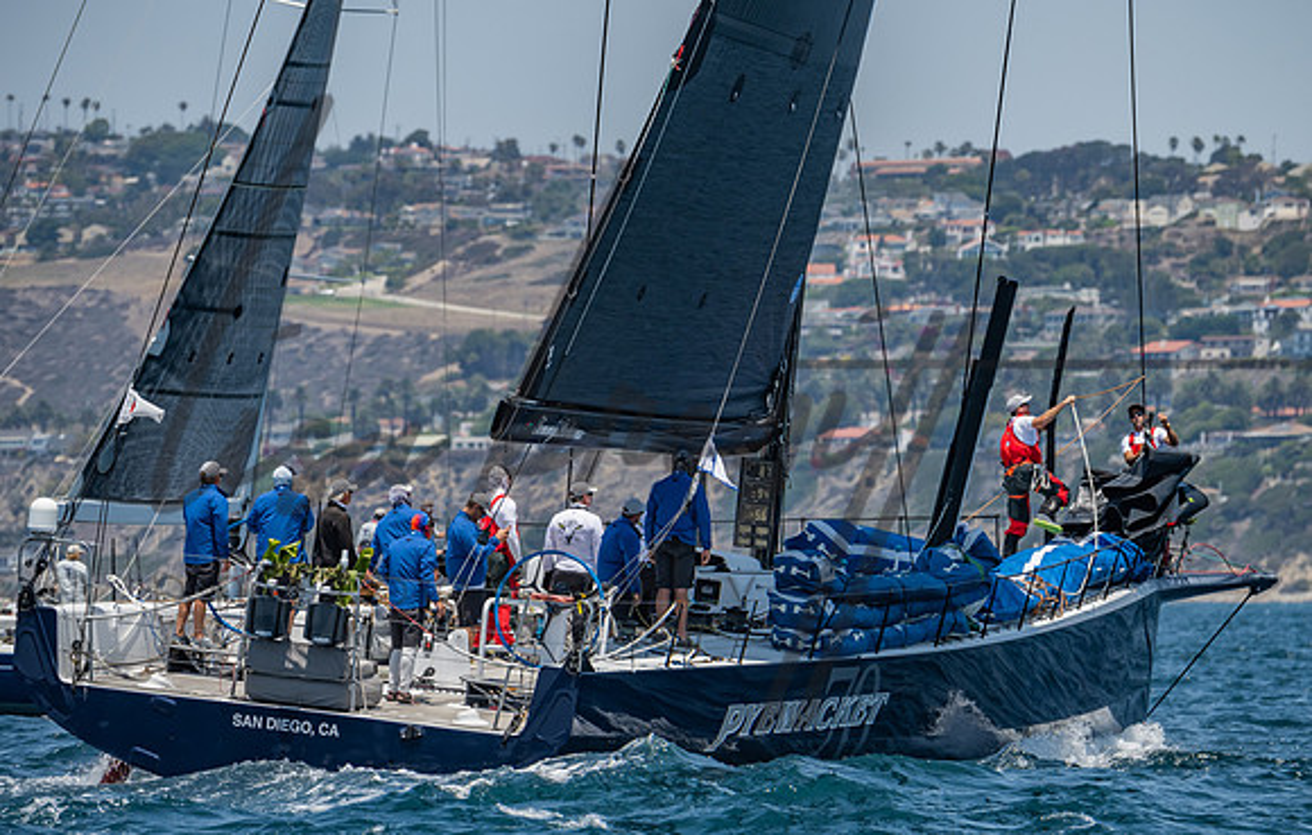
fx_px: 14194
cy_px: 430
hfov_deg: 5.3
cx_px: 739
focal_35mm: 395
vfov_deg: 3.4
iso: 320
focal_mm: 310
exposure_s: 1/1600
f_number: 5.6
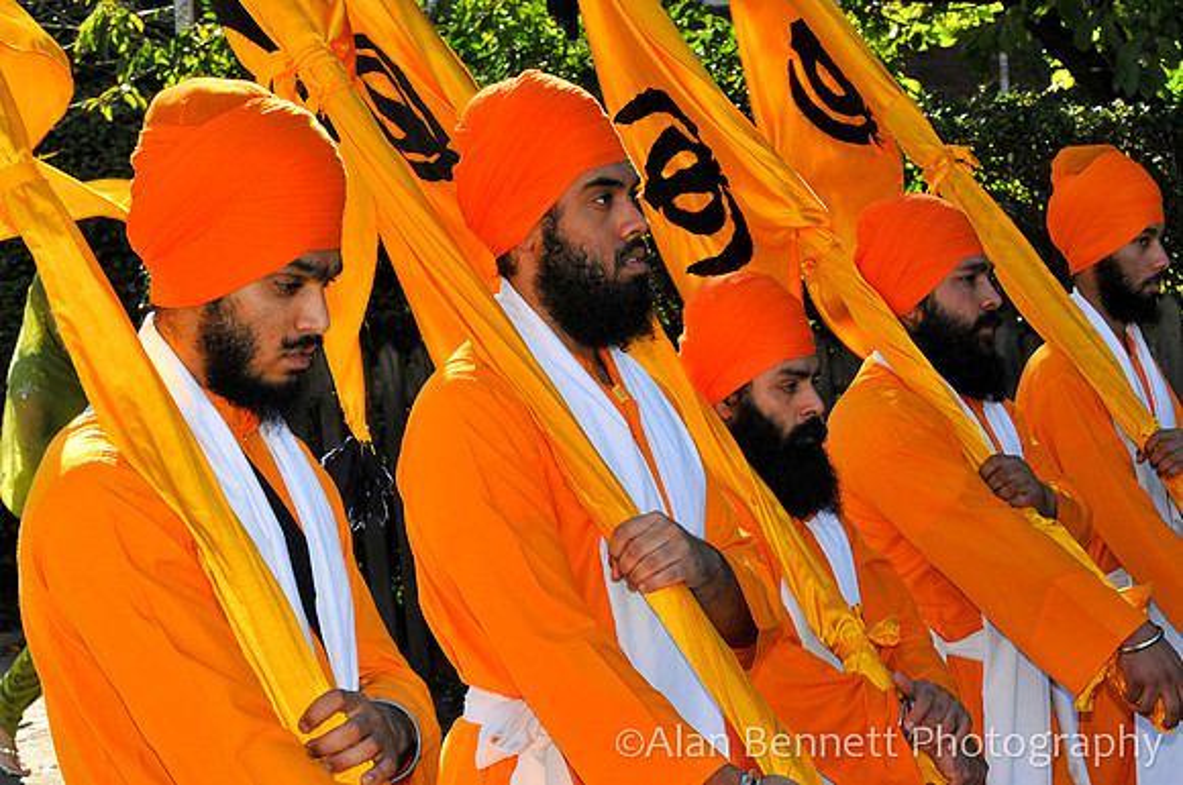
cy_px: 392
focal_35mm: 105
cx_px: 592
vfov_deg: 13.0
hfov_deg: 19.5
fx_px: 3446
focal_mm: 70
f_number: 11
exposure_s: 1/200
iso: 400
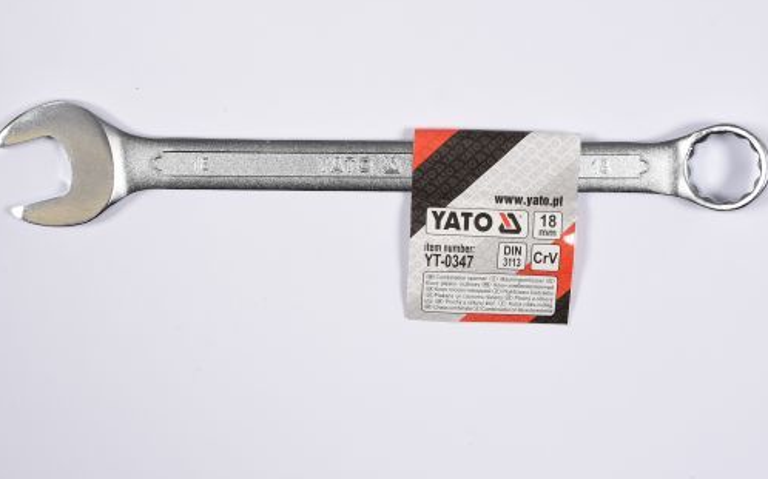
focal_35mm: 84
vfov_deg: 15.5
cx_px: 380
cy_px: 222
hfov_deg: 24.6
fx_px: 1758
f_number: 14
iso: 250
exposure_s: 1/125
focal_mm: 50
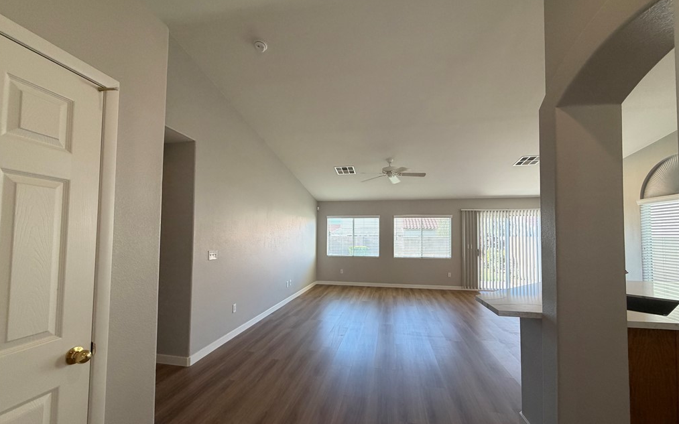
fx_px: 278
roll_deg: -0.4
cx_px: 338
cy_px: 226
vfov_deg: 74.7
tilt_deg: +1.2
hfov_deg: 101.5
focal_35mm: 15
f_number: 2.2
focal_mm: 2.22
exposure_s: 1/120
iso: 200
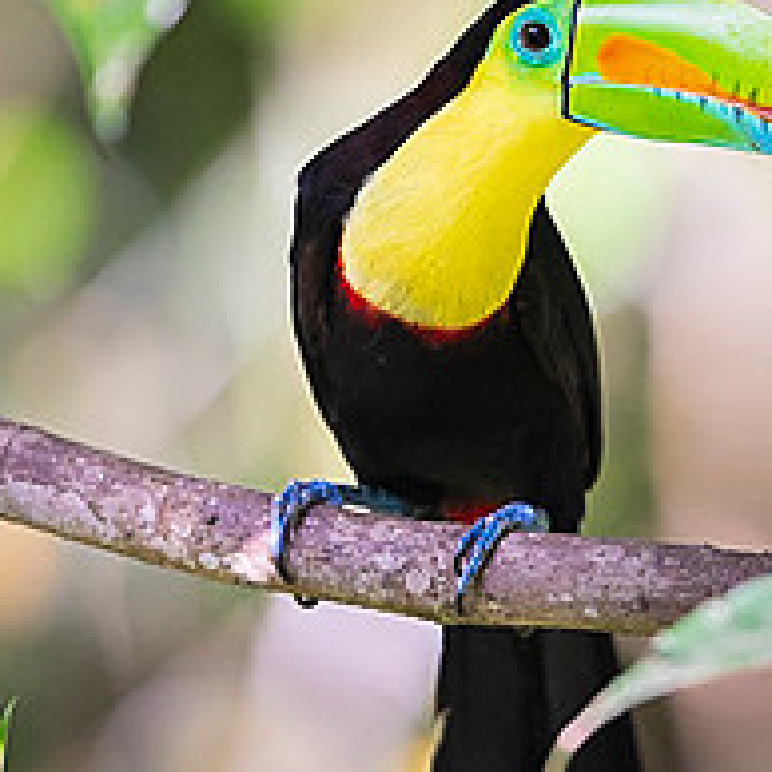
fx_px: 32069
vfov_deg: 1.4
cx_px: 684
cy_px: 318
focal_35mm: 1271
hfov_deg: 1.4
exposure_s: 1/1000
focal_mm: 500
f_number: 4
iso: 800
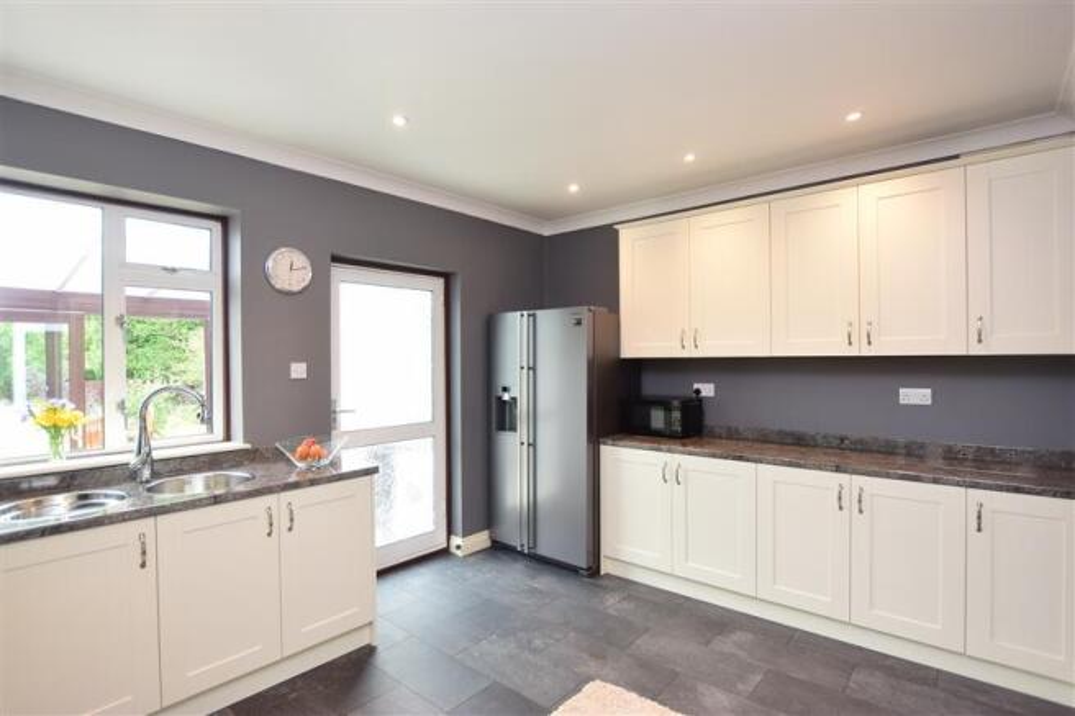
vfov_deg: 77.3
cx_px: 538
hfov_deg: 100.4
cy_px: 358
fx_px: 448
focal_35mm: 15
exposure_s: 1/25
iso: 200
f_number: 5
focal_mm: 10
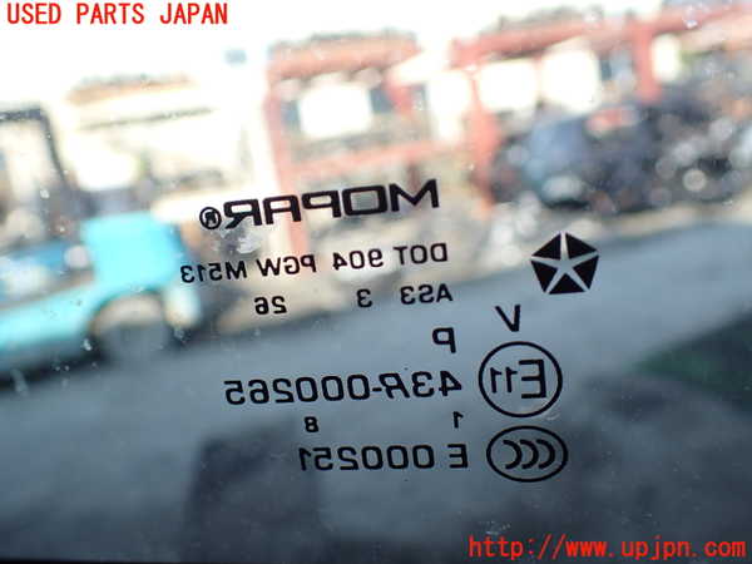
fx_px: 652
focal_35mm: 30
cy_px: 282
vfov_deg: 46.8
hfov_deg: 60.0
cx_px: 376
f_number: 2.3
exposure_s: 1/125
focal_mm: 5.4
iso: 100
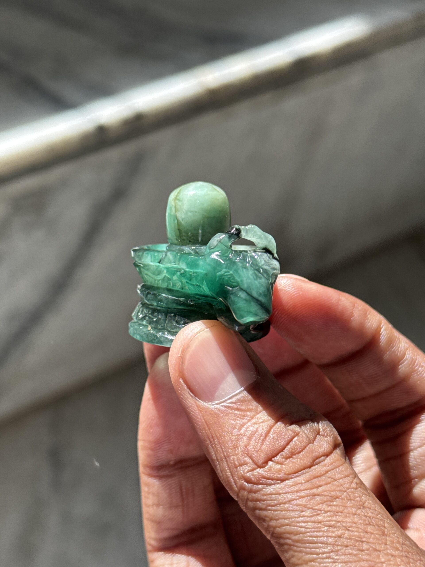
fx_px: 786
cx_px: 212
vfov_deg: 39.7
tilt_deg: -44.4
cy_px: 284
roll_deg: -8.0
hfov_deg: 30.3
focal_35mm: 48
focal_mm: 6.76
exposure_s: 1/1070
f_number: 1.78
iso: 100
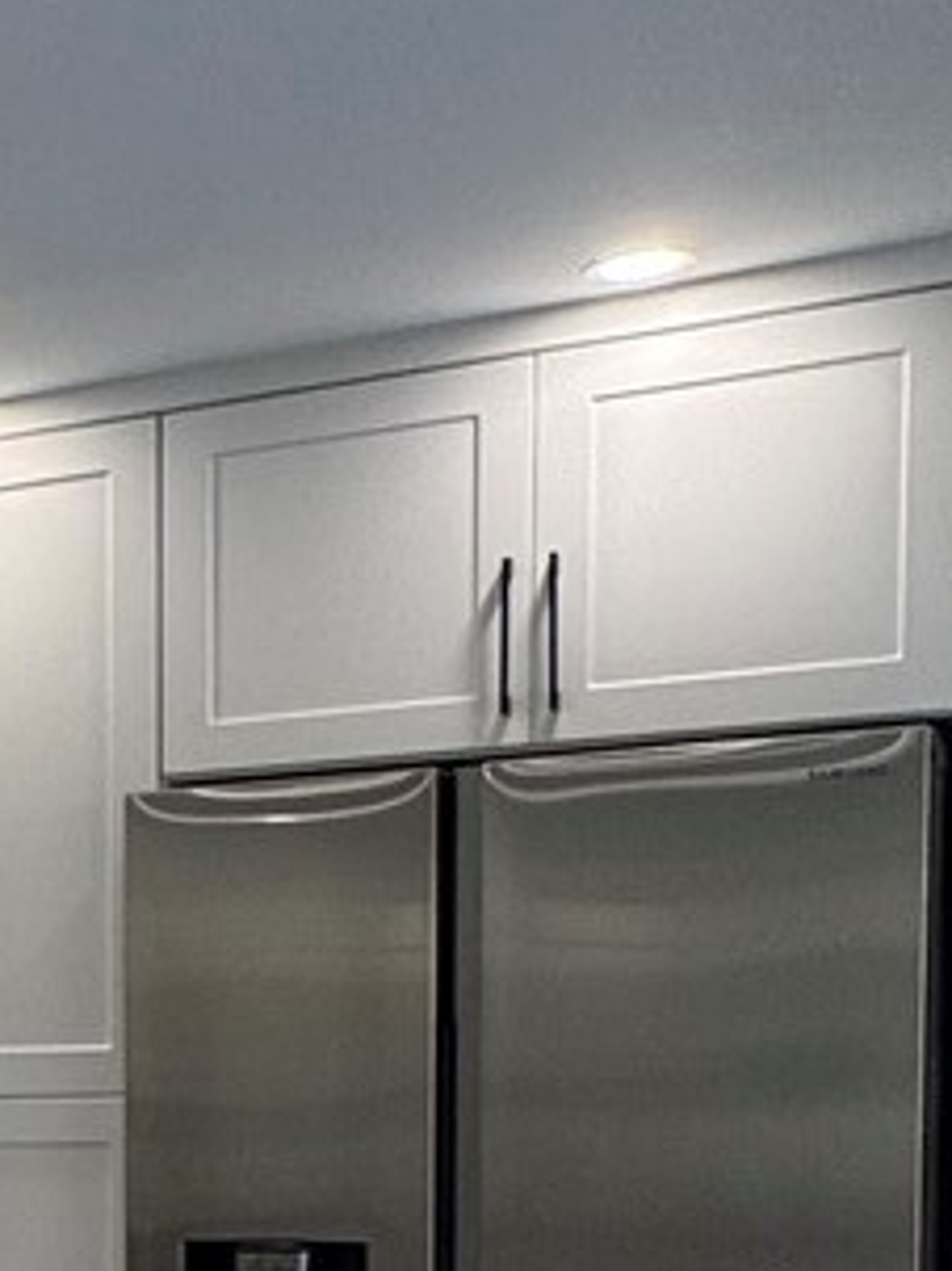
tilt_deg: -3.6
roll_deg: +2.8
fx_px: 2715
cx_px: -679
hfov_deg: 17.0
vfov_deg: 25.0
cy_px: 1284
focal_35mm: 74
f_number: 2.2
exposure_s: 1/99
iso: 100
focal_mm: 2.22
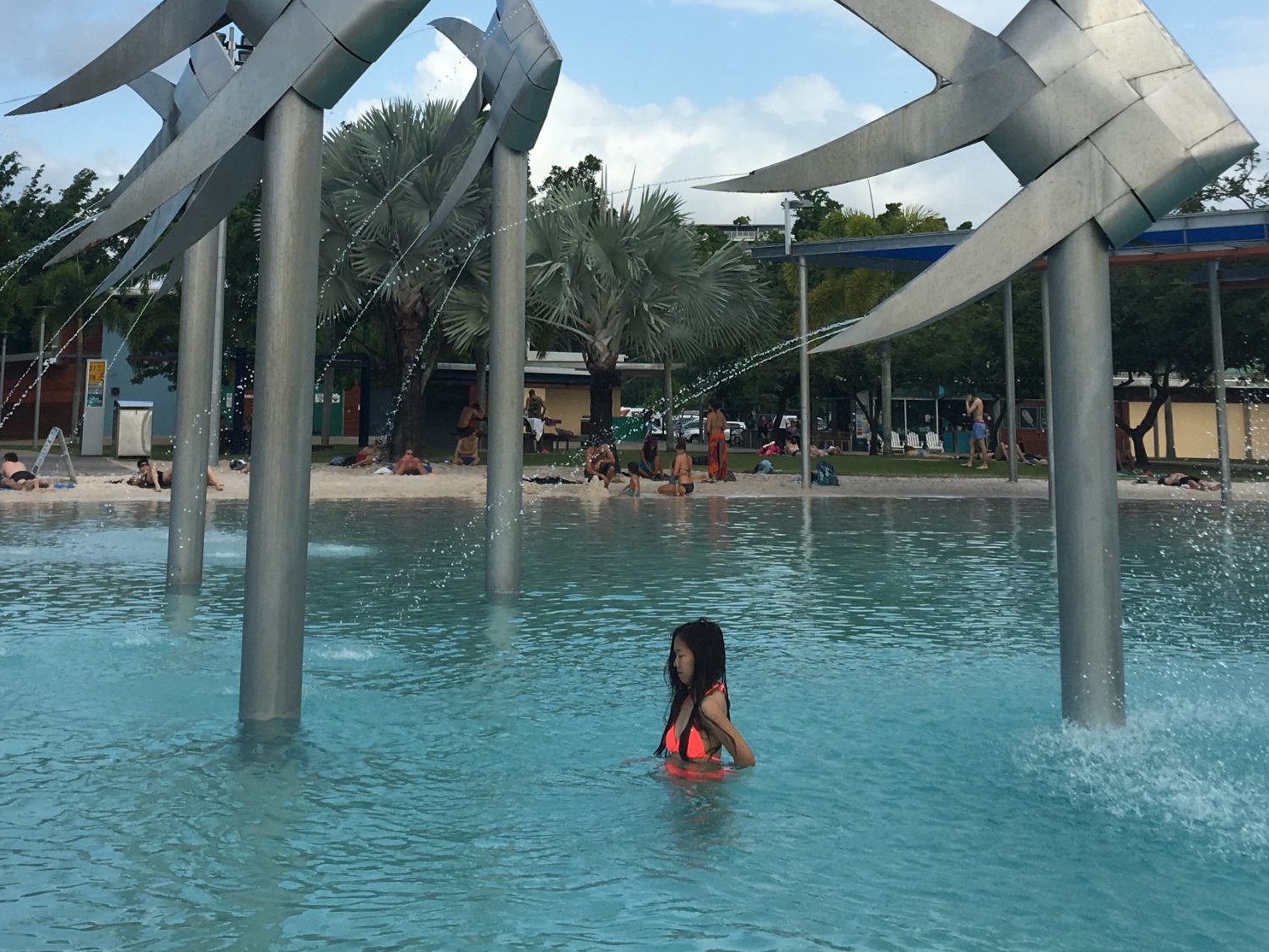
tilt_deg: +9.1
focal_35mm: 50
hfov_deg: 38.1
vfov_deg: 28.3
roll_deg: +0.1
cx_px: 571
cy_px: 141
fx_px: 1833
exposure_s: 1/1241
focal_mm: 4.15
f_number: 2.2
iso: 25
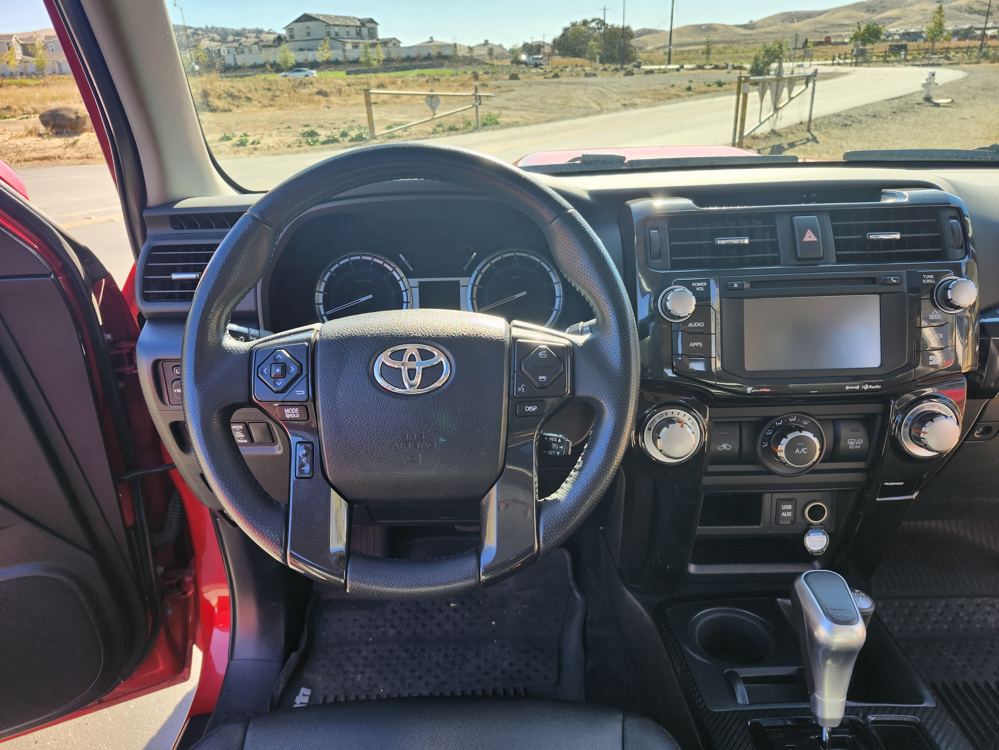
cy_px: 375
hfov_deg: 73.9
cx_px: 500
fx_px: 664
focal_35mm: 23
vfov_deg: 58.9
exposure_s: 1/180
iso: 50
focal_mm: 5.54
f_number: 1.8
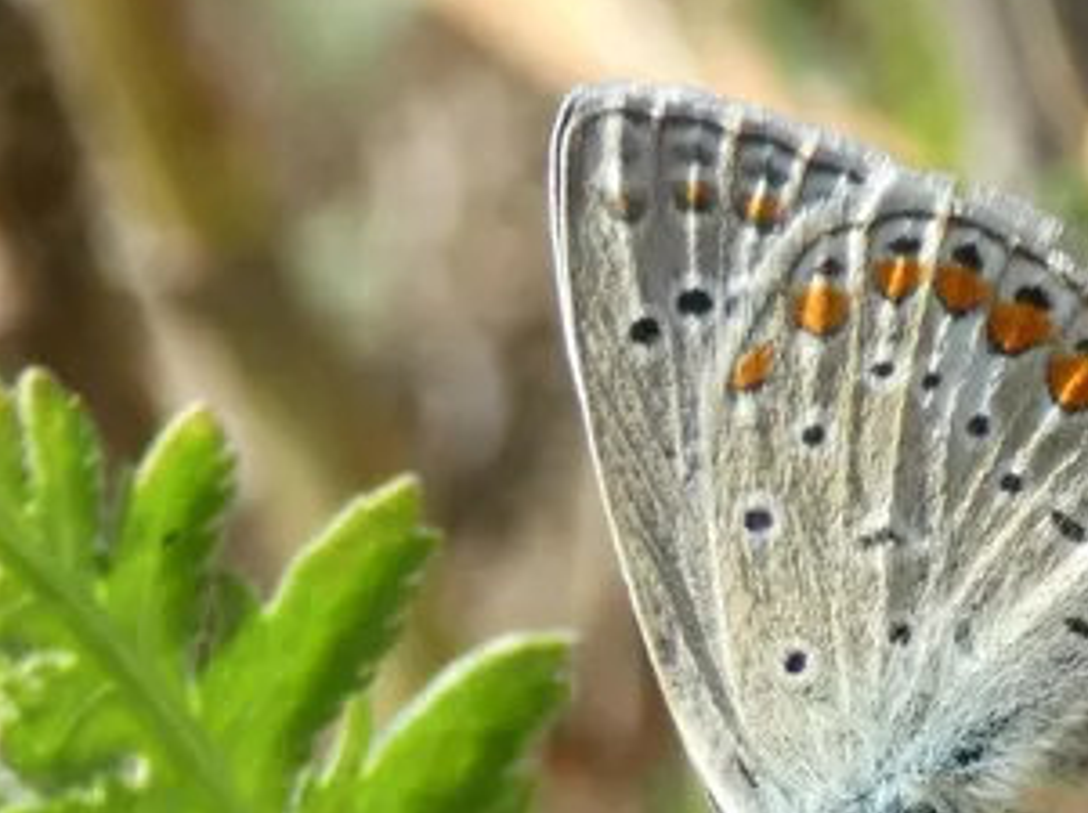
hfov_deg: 10.8
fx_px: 5682
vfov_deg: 8.2
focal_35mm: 181
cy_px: 701
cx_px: 1121
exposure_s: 1/100
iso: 80
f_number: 4.6
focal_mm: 15.2
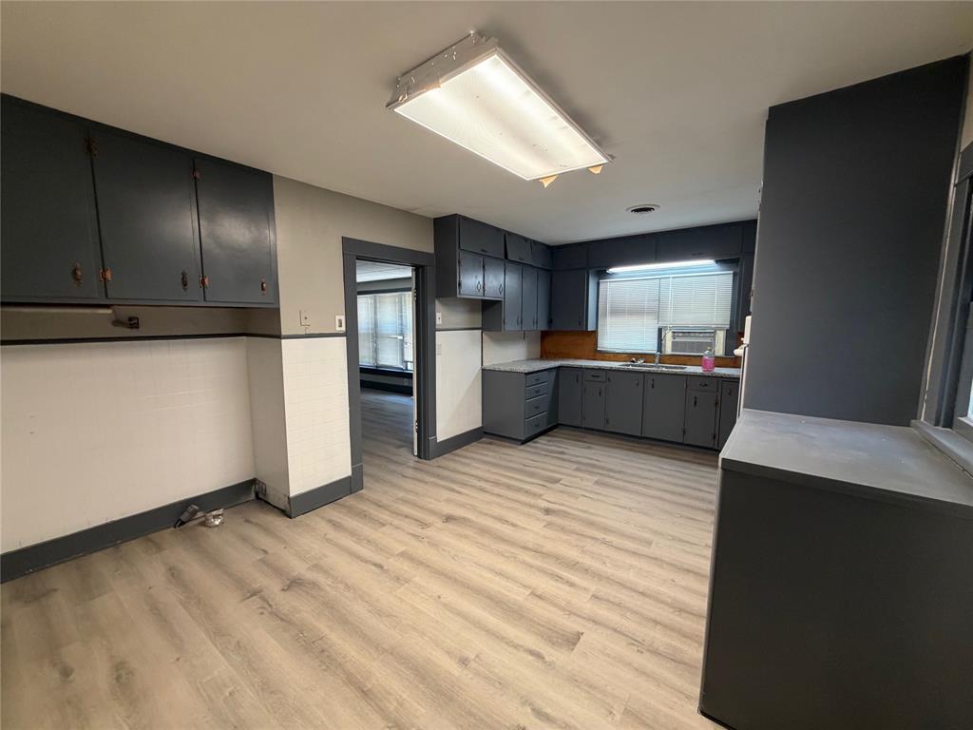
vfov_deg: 85.7
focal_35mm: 14
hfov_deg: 102.1
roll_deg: +0.5
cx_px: 486
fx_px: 394
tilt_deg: -5.9
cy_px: 365
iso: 250
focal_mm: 2.22
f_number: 2.2
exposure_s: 1/60
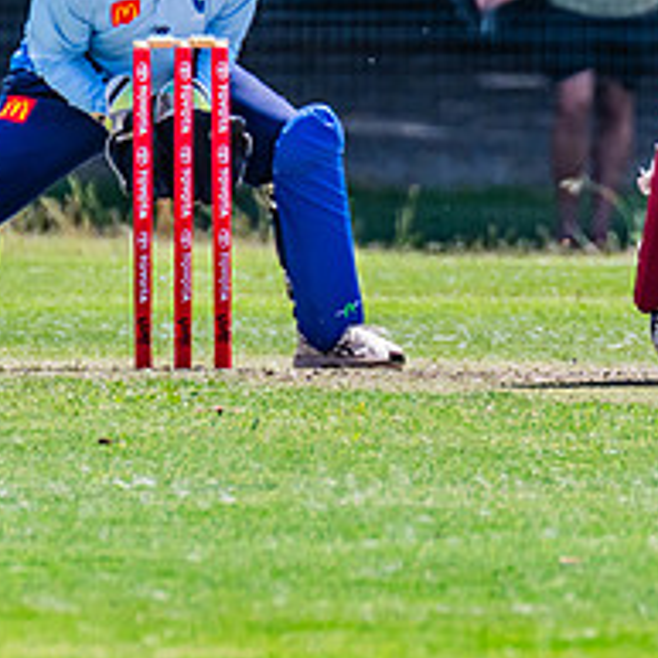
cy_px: 35
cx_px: 656
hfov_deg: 0.9
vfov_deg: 0.9
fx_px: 40882
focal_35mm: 1901
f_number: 9
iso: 800
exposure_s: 1/1250
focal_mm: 600
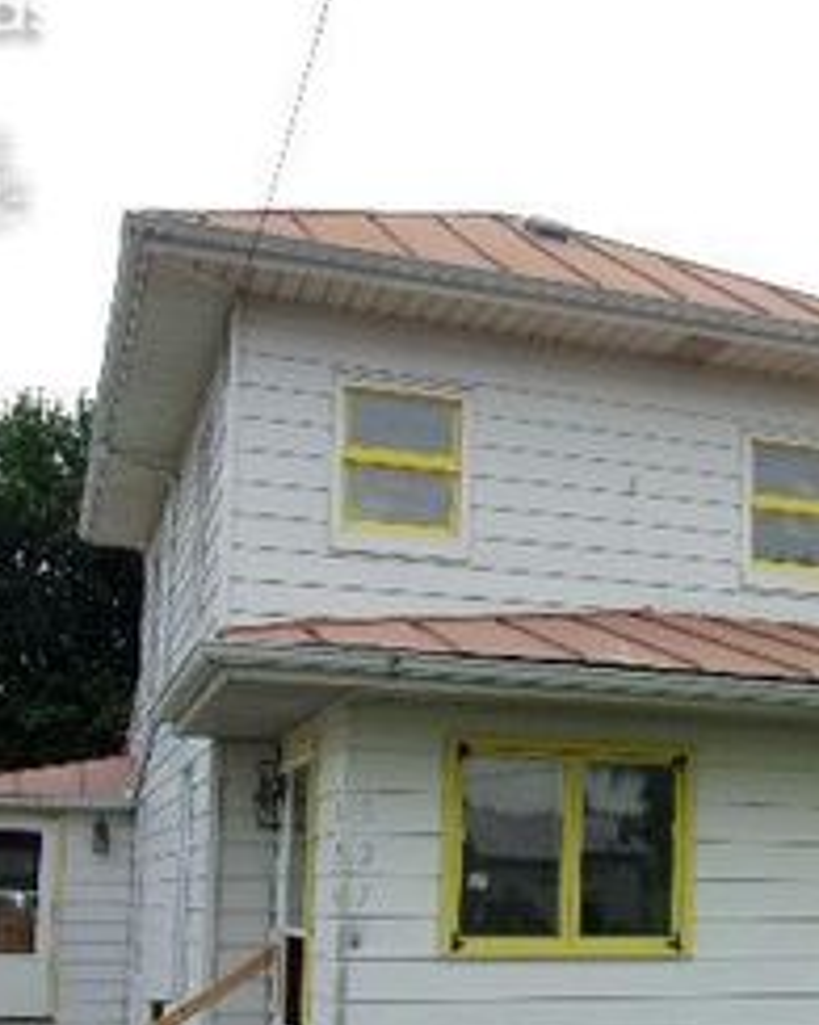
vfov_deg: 34.1
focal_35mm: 54
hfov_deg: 26.7
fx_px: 1637
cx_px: 806
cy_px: 754
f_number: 10.4
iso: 200
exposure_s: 1/150
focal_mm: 4.9
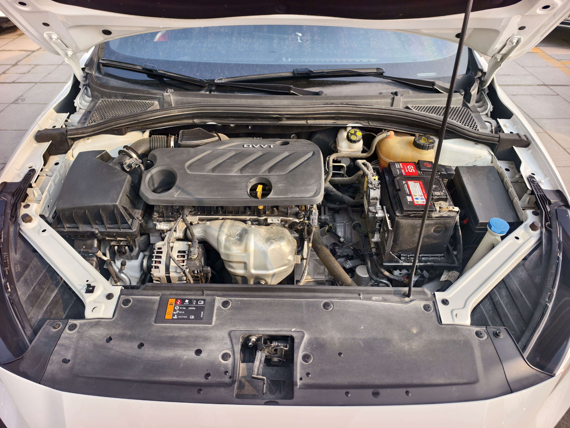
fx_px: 379
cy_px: 214
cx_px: 285
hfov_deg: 73.9
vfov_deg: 58.9
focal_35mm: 23
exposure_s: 1/2000
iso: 71
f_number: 1.57
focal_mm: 5.6
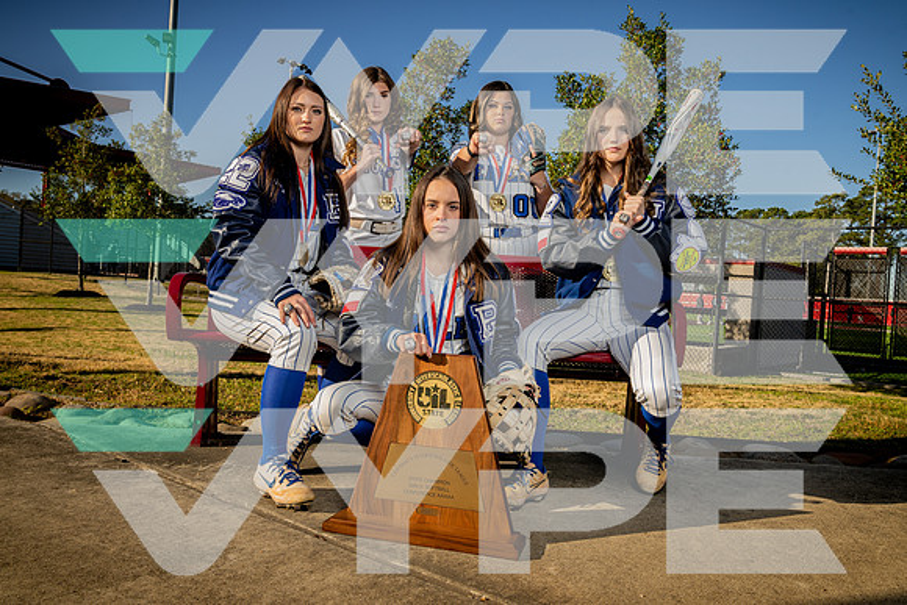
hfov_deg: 65.5
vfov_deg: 46.4
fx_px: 706
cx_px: 454
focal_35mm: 28
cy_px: 302
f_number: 10
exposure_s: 1/250
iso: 200
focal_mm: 28
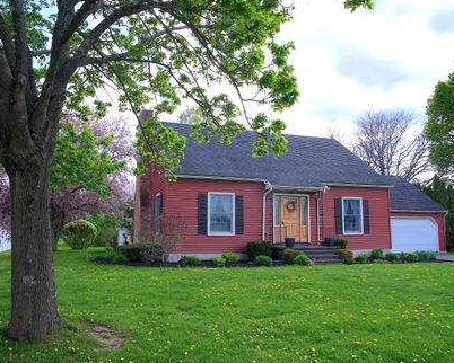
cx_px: 216
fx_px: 376
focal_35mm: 28
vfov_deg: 51.6
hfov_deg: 62.2
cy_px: 183
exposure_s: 1/50
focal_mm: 24
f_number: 11
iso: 100
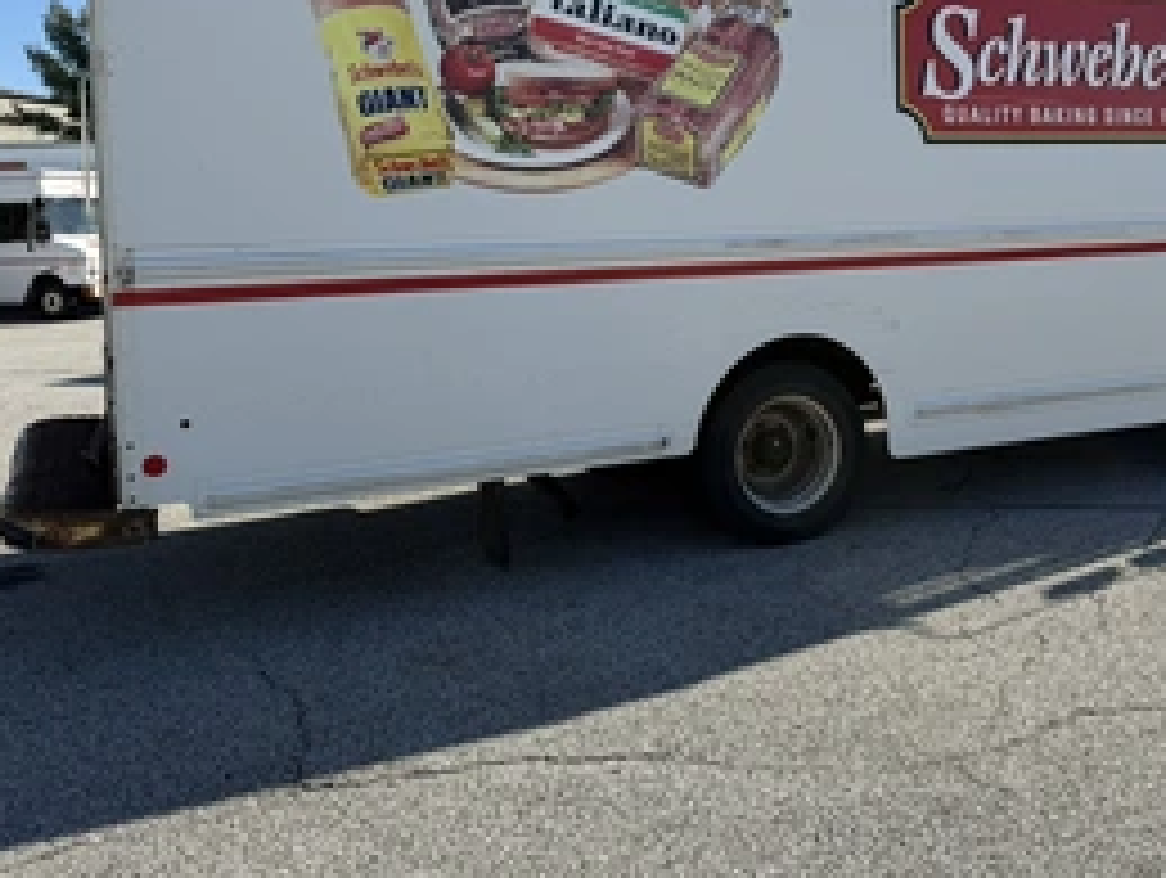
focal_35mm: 37
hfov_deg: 49.1
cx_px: 792
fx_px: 1248
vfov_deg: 38.2
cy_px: 270
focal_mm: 6.76
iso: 80
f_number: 1.78
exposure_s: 1/4405
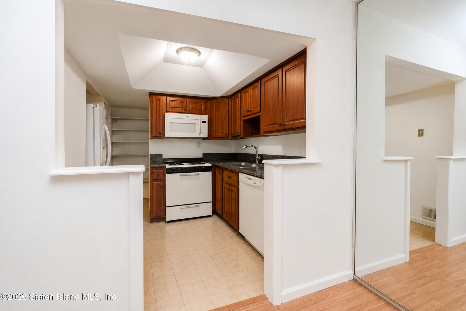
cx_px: 233
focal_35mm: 15
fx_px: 194
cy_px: 156
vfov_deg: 77.3
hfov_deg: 100.4
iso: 1600
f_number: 8
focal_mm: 10
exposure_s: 1/80
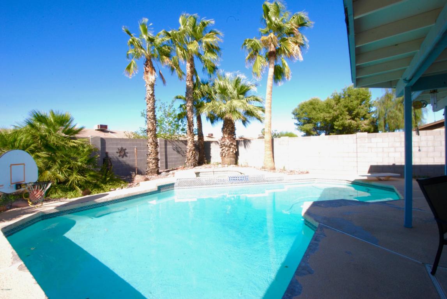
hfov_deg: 100.3
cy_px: 150
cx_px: 224
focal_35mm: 15
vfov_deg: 77.5
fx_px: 186
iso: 400
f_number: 22
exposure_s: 1/25
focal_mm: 10
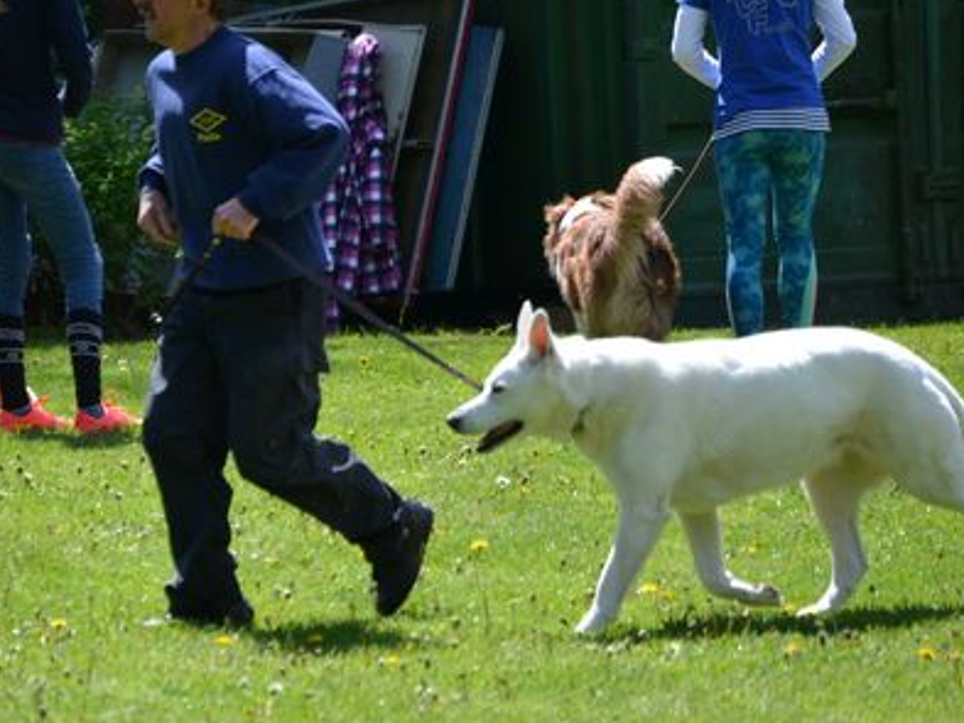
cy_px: 330
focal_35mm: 364
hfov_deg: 5.4
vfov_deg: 4.1
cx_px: 321
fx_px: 10134
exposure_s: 1/1000
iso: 400
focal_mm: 155
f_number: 5.3
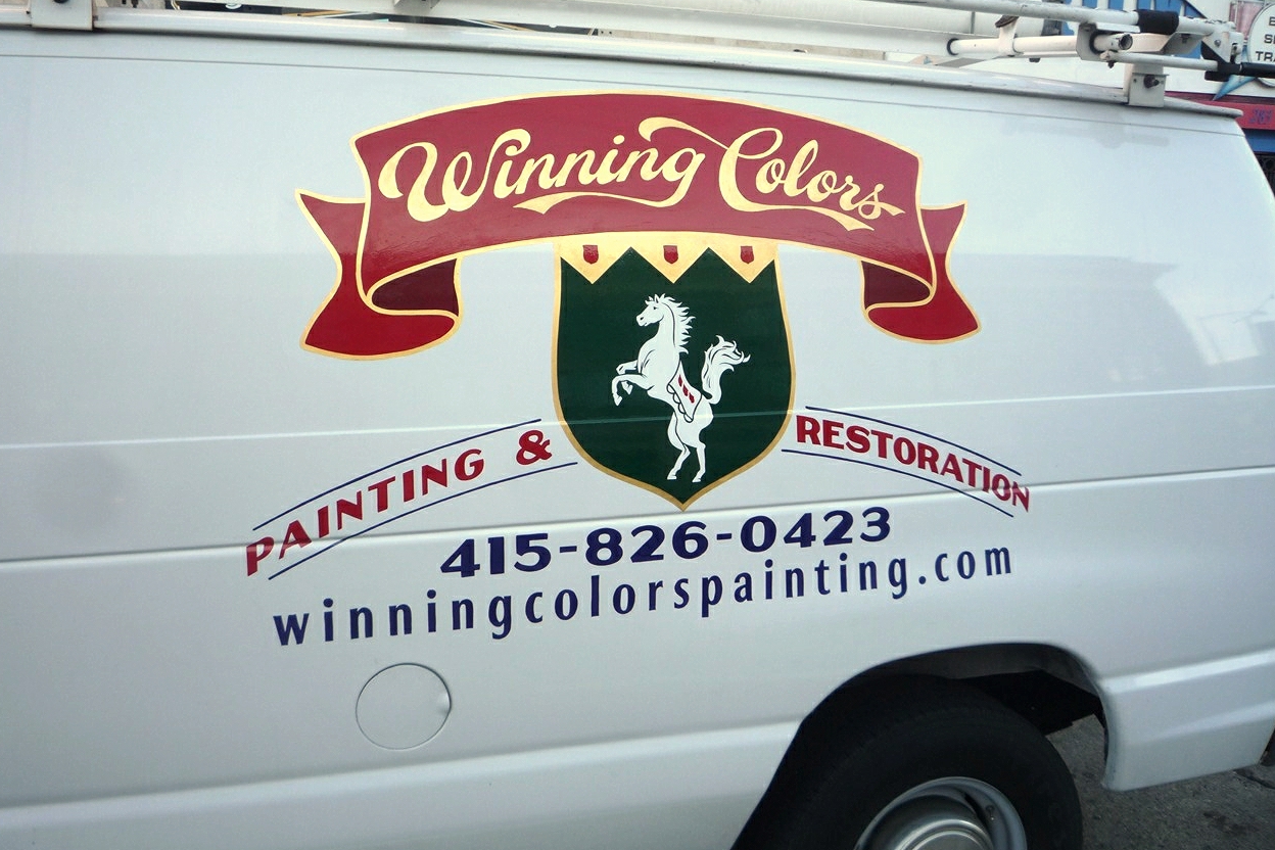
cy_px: 383
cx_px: 641
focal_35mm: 32
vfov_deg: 41.1
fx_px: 1133
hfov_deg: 58.7
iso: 100
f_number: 4
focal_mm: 5.2
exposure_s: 1/160
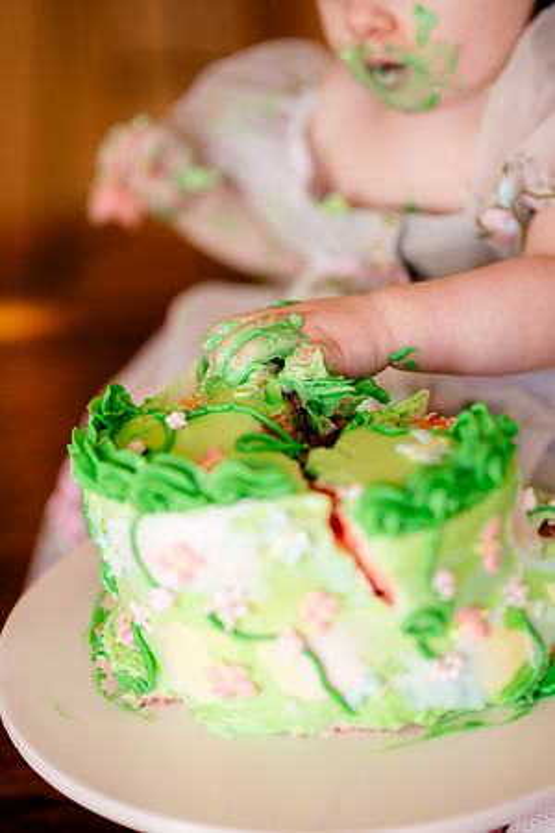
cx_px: 278
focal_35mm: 85
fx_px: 1965
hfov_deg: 16.1
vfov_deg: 23.9
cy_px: 416
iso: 250
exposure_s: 1/400
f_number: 2.2
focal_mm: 85
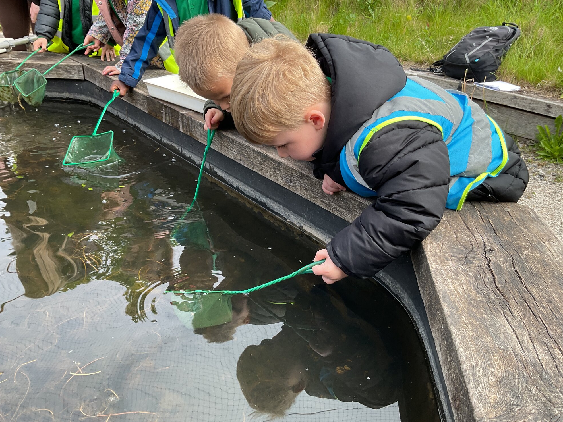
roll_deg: -3.9
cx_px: 279
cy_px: 205
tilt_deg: -27.7
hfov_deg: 60.0
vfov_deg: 46.8
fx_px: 488
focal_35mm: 30
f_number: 1.8
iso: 16
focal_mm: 3
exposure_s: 1/199
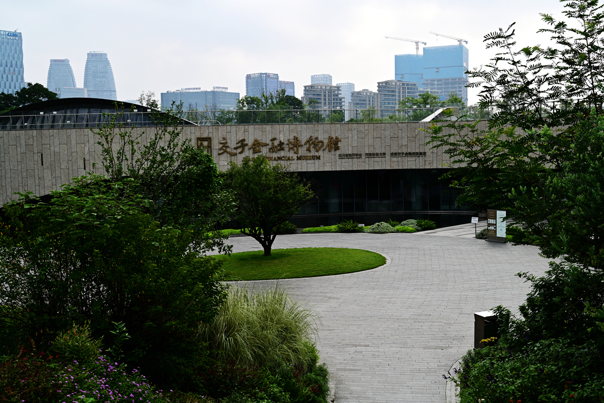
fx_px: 638
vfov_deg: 35.1
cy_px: 202
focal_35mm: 38
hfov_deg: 50.7
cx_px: 302
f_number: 8
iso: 100
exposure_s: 1/125
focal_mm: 38
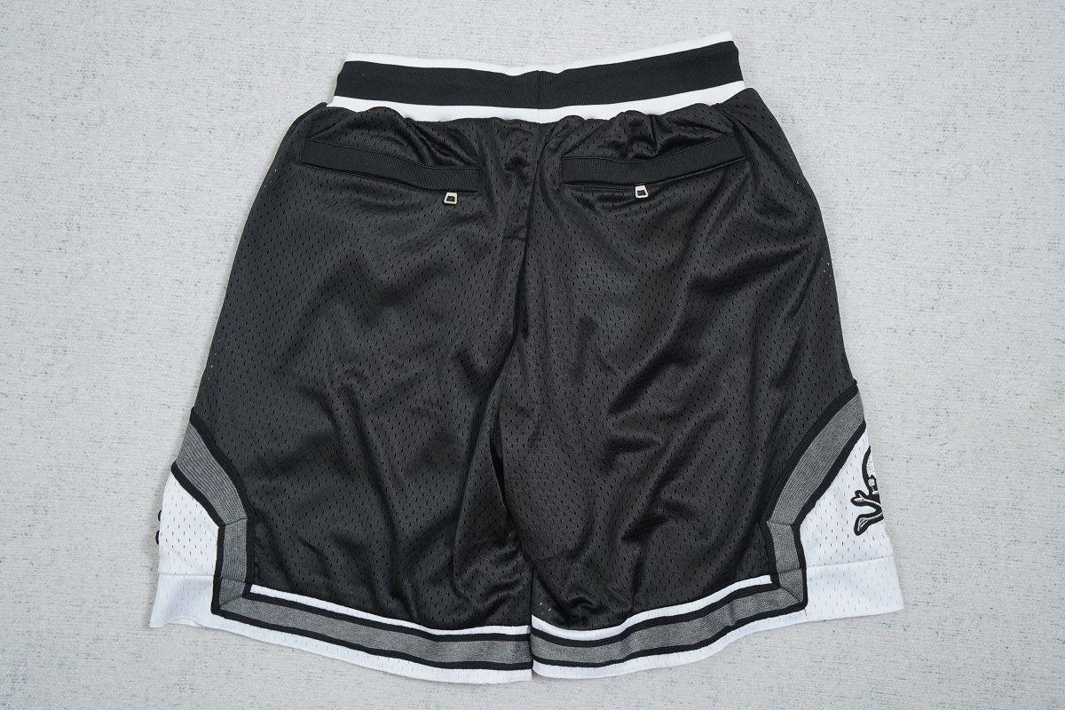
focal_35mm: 35
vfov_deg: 37.9
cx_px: 532
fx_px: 1035
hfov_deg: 54.4
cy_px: 355
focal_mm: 35
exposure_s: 1/100
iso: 1600
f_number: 10
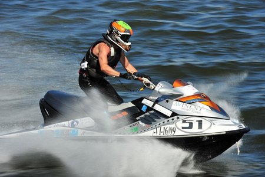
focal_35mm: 175
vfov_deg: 7.8
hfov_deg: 11.7
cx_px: 132
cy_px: 88
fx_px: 1288
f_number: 16
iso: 200
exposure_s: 1/200
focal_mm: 175
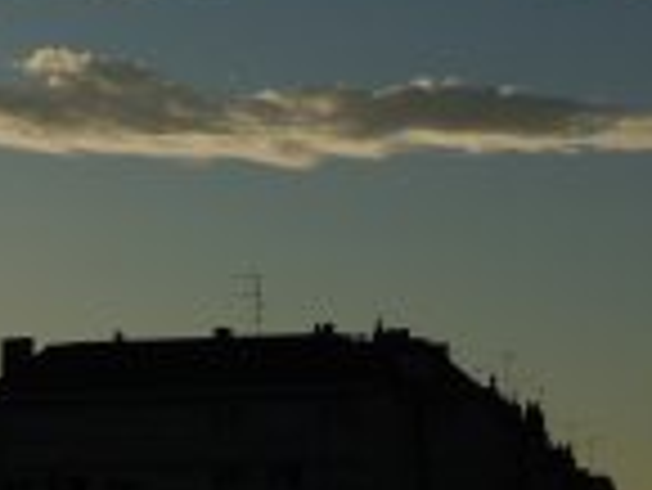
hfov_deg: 13.7
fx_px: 2696
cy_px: -205
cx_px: 121
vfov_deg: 10.1
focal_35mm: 143
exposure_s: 1/2500
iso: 100
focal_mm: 16.9
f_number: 5
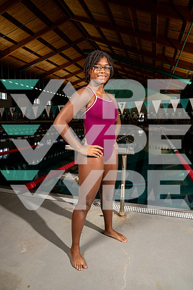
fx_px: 193
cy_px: 145
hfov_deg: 53.1
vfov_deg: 73.7
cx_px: 96
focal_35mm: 24
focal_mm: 24
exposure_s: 1/125
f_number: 7.1
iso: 400
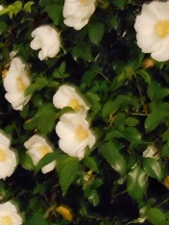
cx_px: 181
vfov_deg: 27.3
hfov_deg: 19.9
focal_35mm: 71
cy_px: 140
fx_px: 461
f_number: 3.4
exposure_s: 1
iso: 1600
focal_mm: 4.7
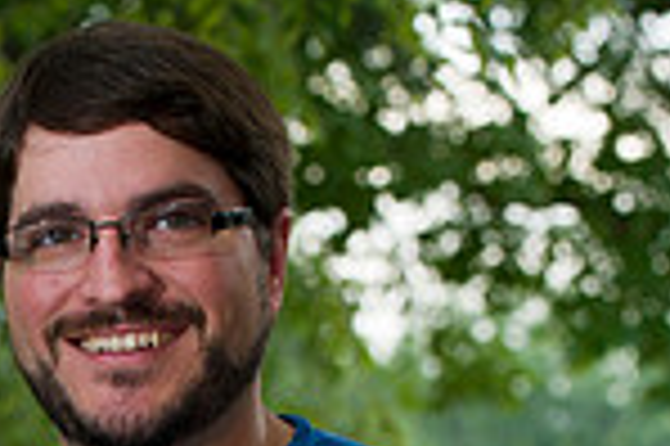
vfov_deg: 3.9
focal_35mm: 351
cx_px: -175
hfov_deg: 5.8
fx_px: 6525
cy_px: 748
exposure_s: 1/160
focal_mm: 90
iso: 400
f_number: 5
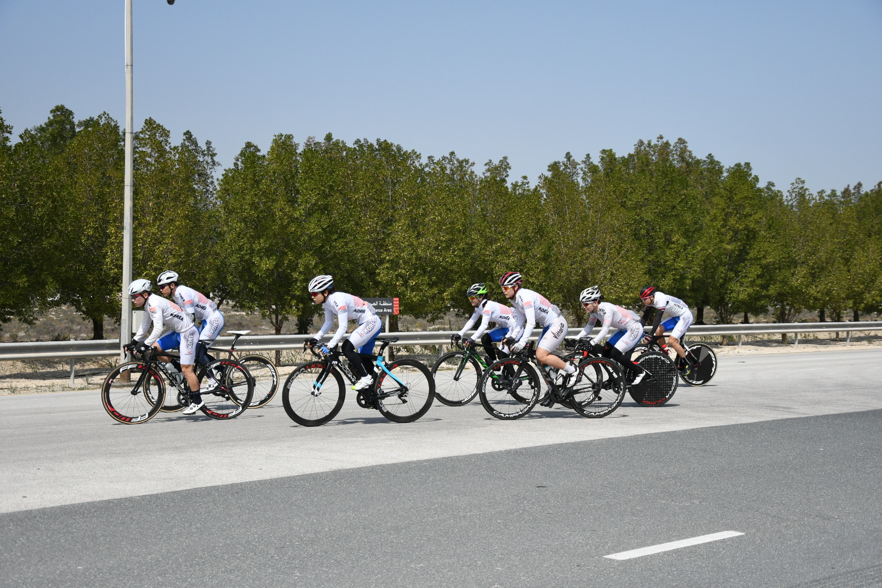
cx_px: 441
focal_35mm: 57
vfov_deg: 23.8
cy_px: 294
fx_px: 1396
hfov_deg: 35.1
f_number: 4.5
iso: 500
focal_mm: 38
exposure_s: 1/5000
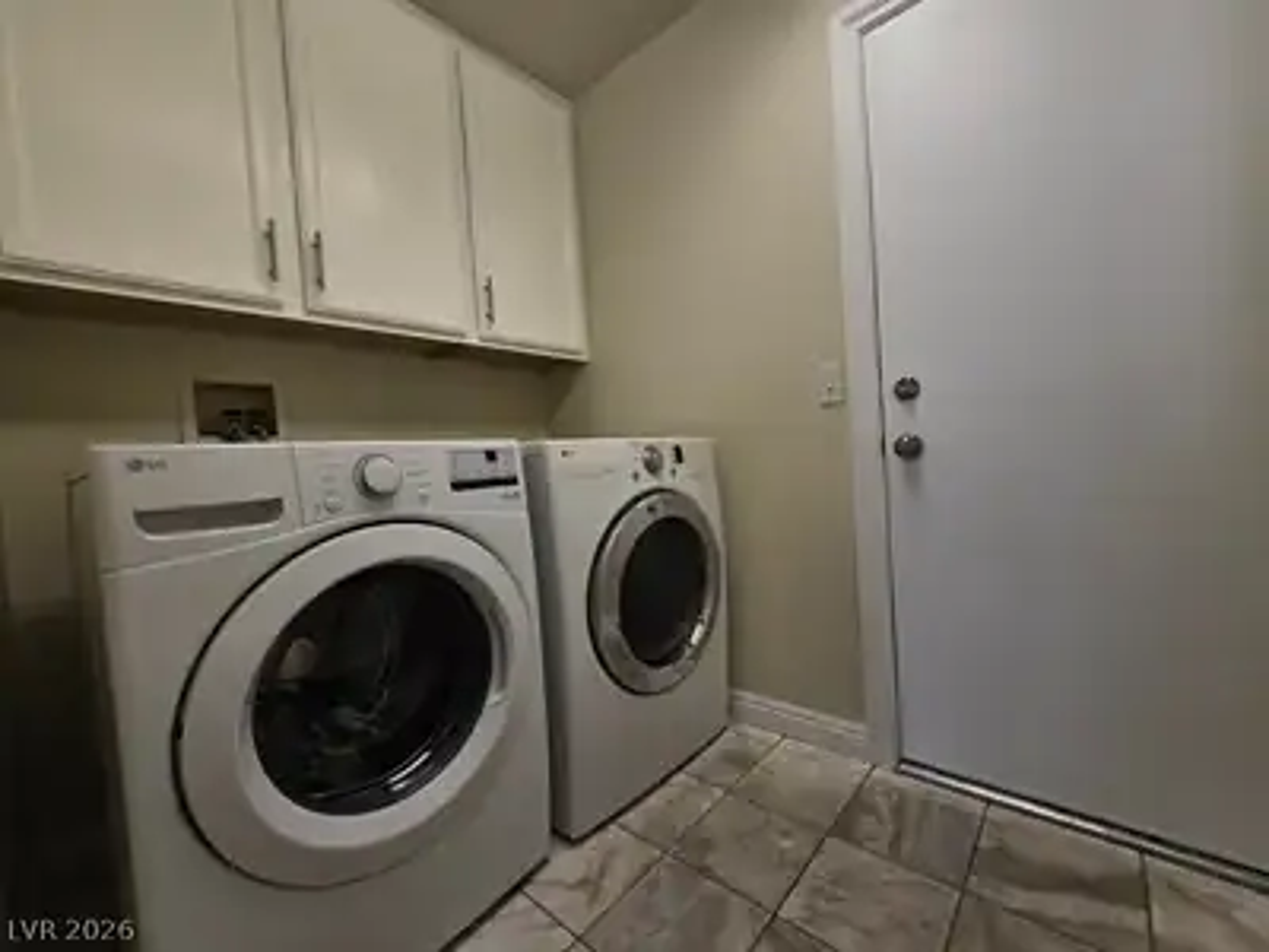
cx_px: 634
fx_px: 477
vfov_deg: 89.9
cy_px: 476
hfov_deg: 106.2
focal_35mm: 13
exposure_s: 1/120
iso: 64
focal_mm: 2.2
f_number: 2.2
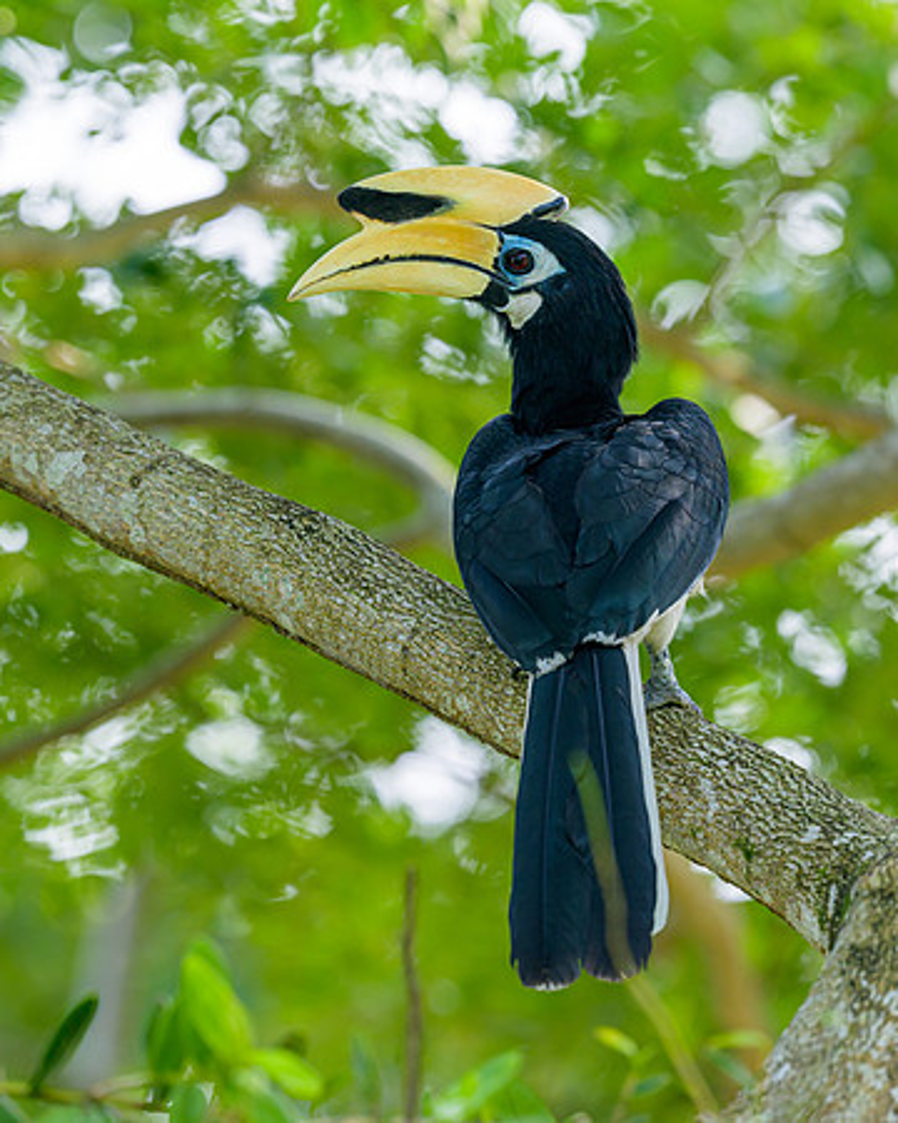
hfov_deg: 2.7
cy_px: 552
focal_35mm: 579
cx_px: 261
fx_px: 19232
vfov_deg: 3.3
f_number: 5.6
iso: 320
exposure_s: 1/320
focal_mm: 400
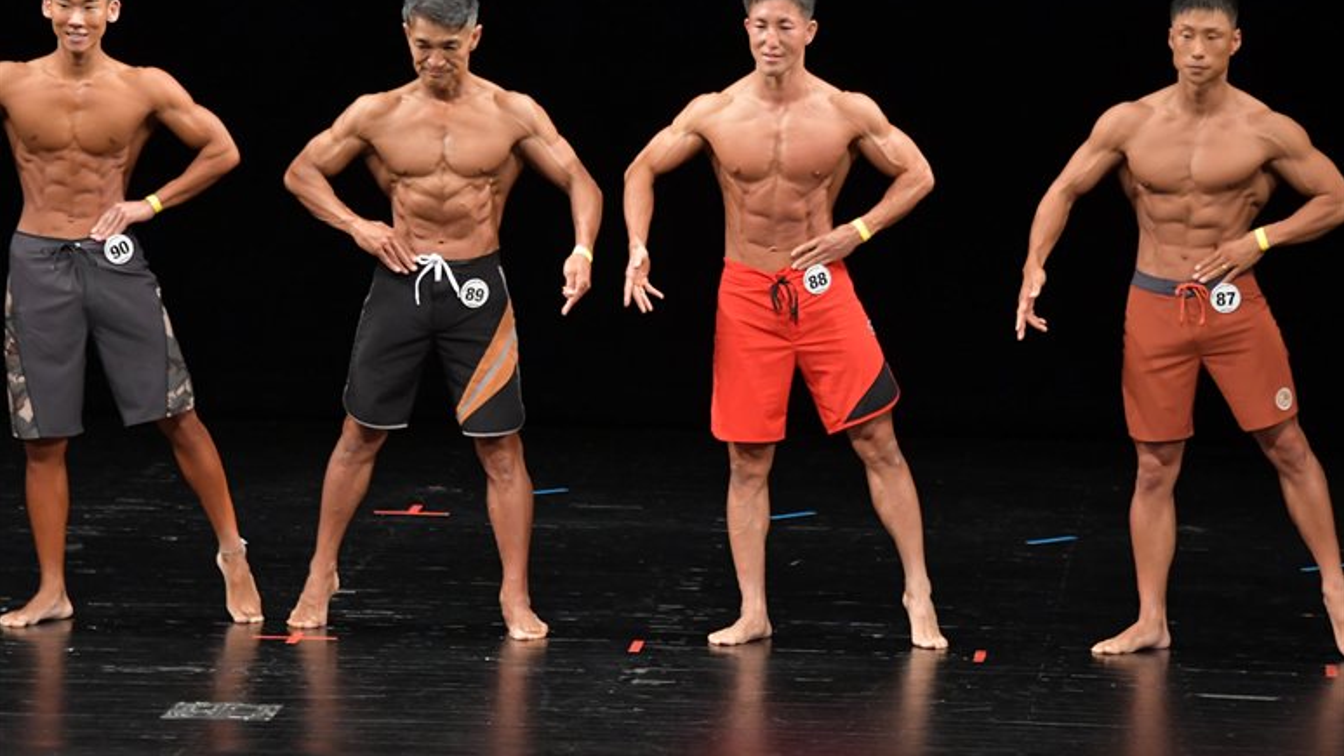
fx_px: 8982
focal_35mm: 252
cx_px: 672
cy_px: 316
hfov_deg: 8.6
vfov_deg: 4.8
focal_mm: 160
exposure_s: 1/400
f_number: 5.6
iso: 3200
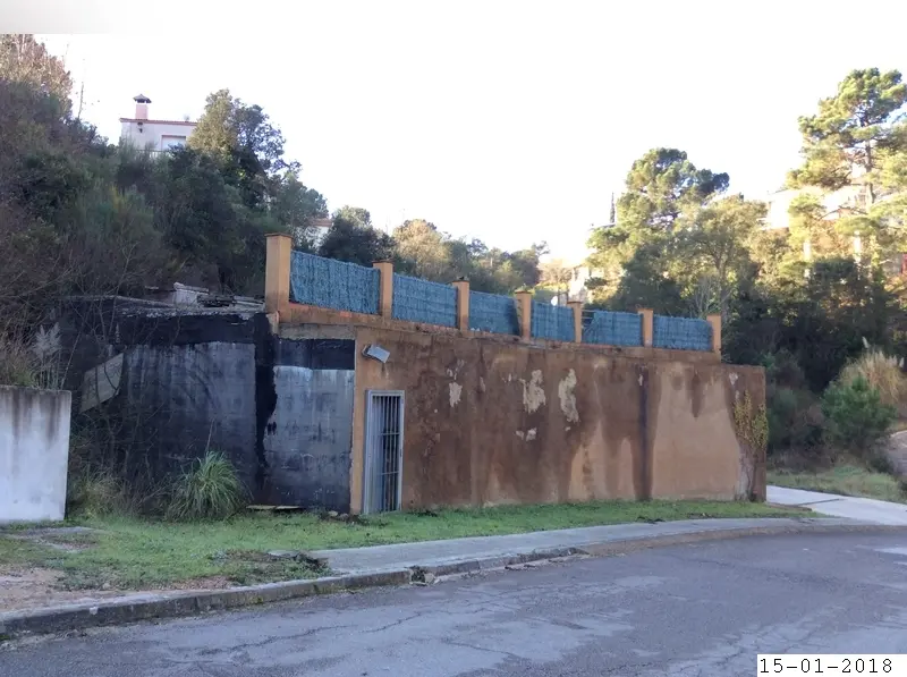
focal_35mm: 33
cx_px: 454
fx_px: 863
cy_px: 338
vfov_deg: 42.8
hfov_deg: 55.4
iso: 40
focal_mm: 3.3
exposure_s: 1/120
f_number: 2.4
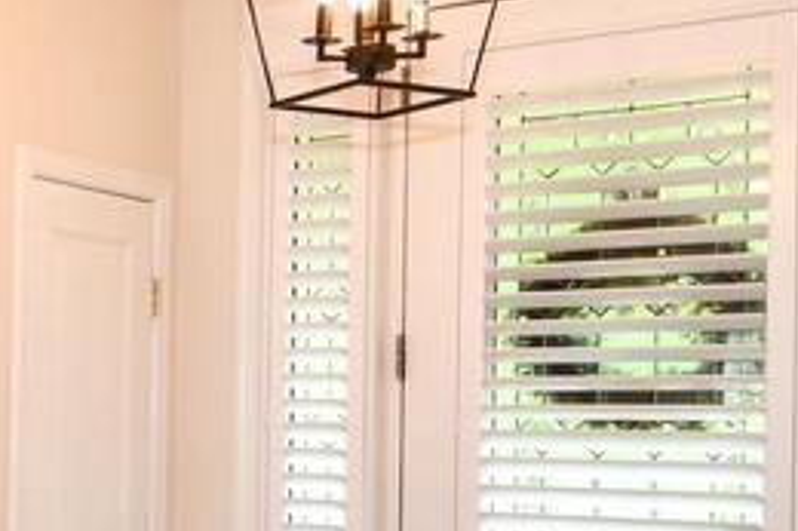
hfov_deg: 21.9
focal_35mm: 71
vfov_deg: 18.9
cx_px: -497
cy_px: 456
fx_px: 1573
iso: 320
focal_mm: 12
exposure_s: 1/60
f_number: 4
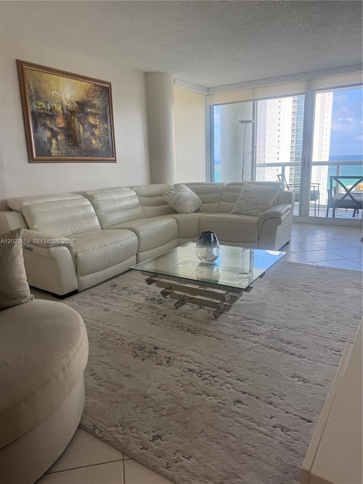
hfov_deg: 56.8
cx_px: 182
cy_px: 242
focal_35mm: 24
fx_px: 336
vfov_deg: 71.6
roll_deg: +2.4
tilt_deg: -13.8
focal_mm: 6.76
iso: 80
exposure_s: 1/390
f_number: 1.78
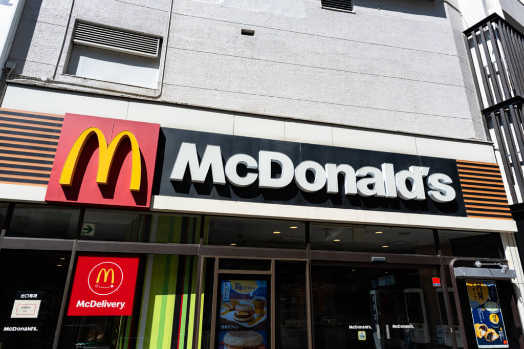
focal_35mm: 24
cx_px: 262
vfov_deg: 53.1
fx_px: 349
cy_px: 174
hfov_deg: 73.8
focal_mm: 24
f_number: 7.1
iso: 100
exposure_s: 1/160
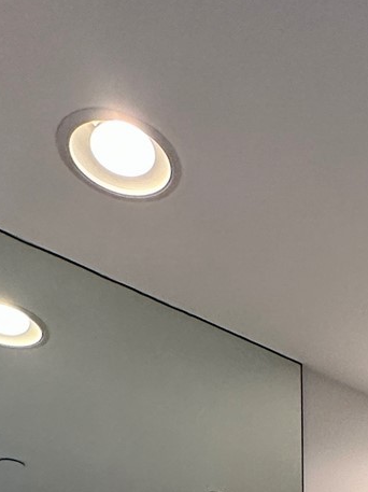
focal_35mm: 49
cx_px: 409
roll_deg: -3.1
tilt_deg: -2.7
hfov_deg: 27.1
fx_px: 696
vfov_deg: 25.0
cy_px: 804
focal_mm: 2.22
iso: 160
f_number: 2.2
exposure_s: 1/120
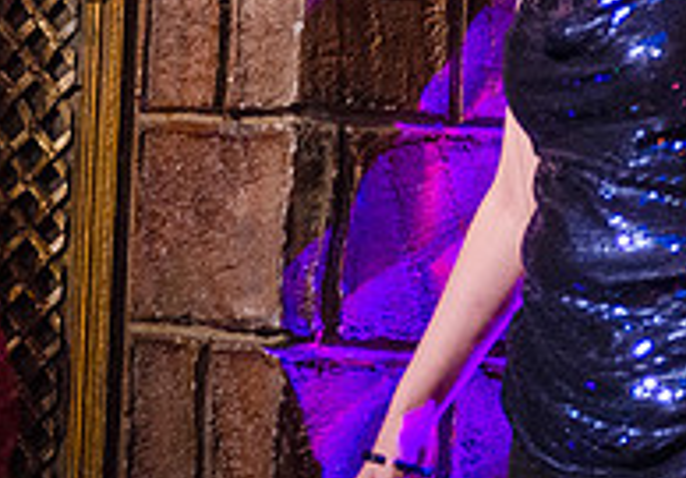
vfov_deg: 4.1
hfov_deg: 5.9
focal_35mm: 342
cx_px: 855
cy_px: 13
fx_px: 6606
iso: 4000
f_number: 2.8
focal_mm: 100
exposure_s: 1/160
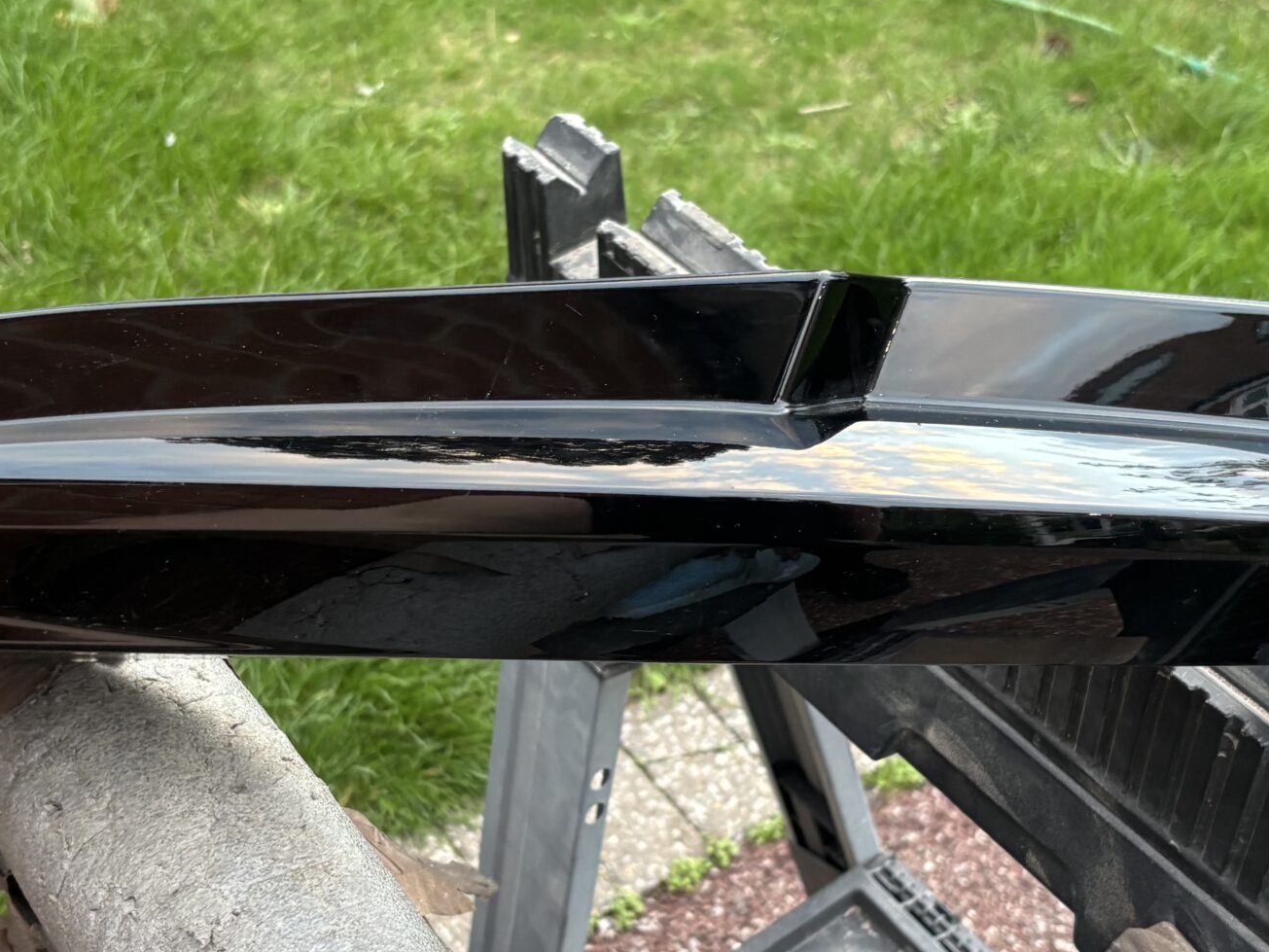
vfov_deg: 28.5
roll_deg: +2.8
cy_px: 547
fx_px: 1870
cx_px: 563
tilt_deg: -44.3
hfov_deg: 37.4
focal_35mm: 51
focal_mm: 5.96
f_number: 1.6
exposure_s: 1/60
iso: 160
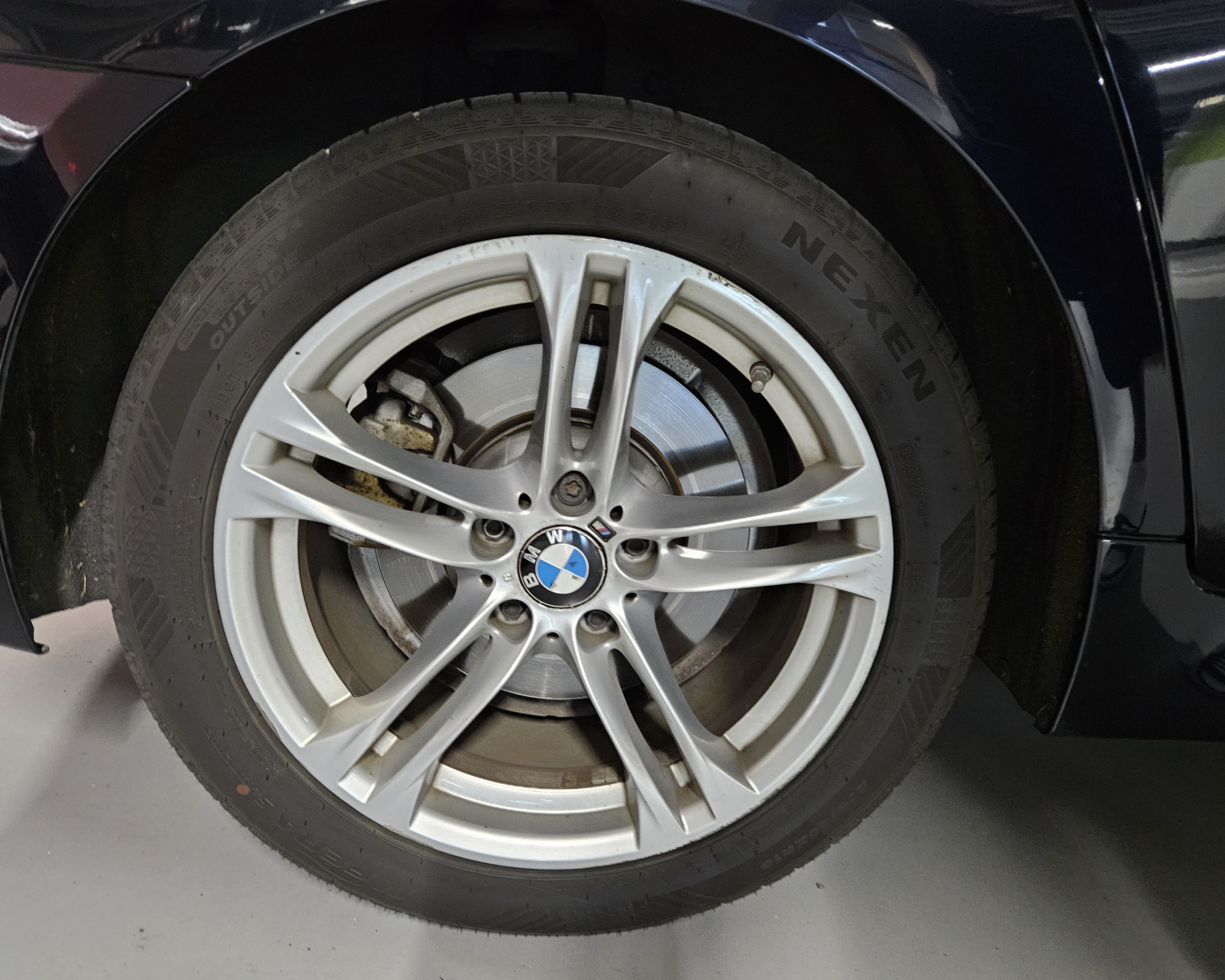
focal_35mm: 24
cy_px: 491
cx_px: 604
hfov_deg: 70.3
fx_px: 870
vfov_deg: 58.8
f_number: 1.8
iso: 640
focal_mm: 5.4
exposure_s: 1/30
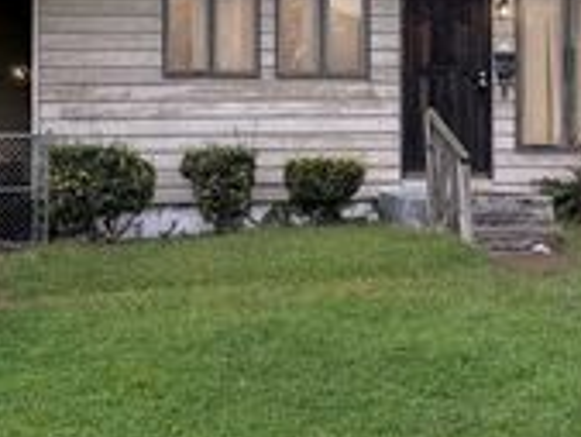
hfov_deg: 27.3
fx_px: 1193
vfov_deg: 20.5
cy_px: 74
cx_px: 248
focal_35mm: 71
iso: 100
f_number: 1.78
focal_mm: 6.76
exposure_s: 1/1106
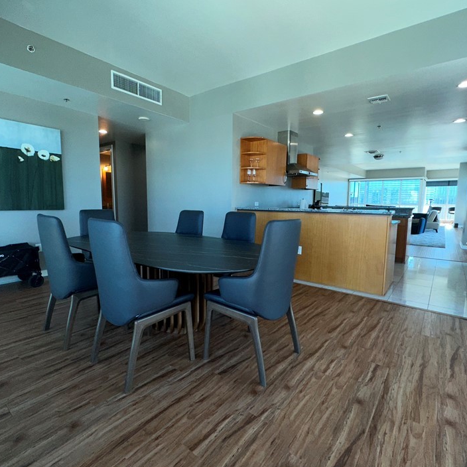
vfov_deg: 80.7
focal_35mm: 18
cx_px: 236
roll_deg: -0.5
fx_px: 275
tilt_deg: -6.6
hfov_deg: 80.7
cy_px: 232
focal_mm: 2.22
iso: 40
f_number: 2.2
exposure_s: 1/122
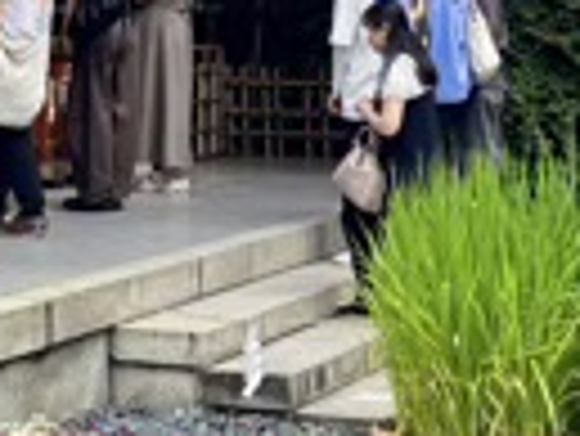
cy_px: -339
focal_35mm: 141
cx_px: 144
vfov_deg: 10.0
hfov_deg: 13.9
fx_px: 2365
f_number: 1.6
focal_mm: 5.96
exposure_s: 1/153
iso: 40
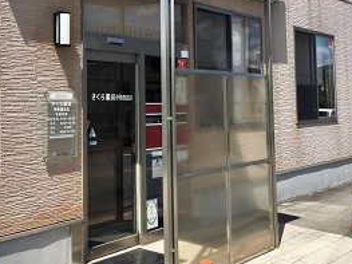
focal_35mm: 53
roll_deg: +0.5
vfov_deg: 27.0
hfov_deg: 35.8
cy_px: 54
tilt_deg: +4.1
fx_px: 539
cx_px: 114
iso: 25
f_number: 2.2
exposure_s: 1/1923
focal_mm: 4.15
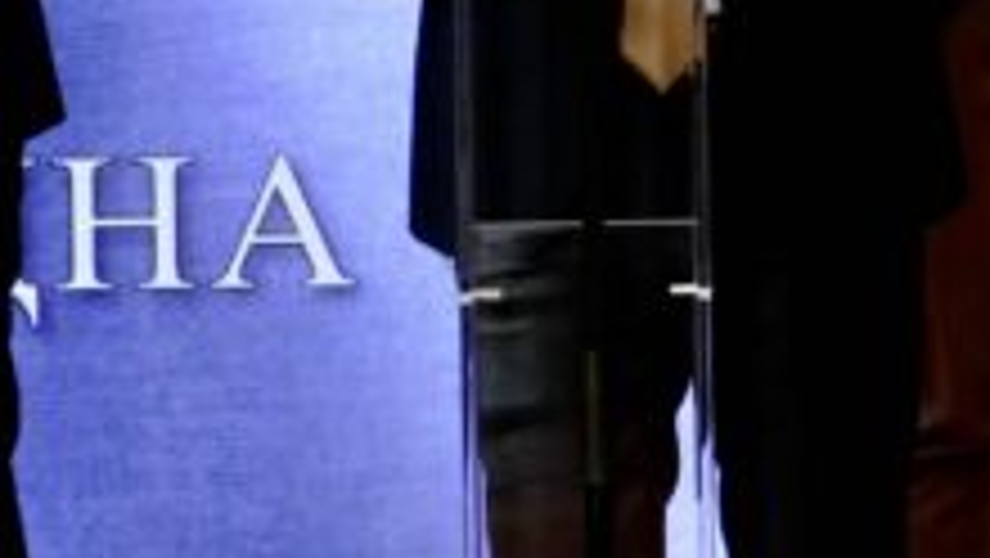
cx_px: 770
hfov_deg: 7.8
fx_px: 7275
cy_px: -333
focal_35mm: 277
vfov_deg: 4.4
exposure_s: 1/200
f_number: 3.8
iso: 1600
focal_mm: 35.42
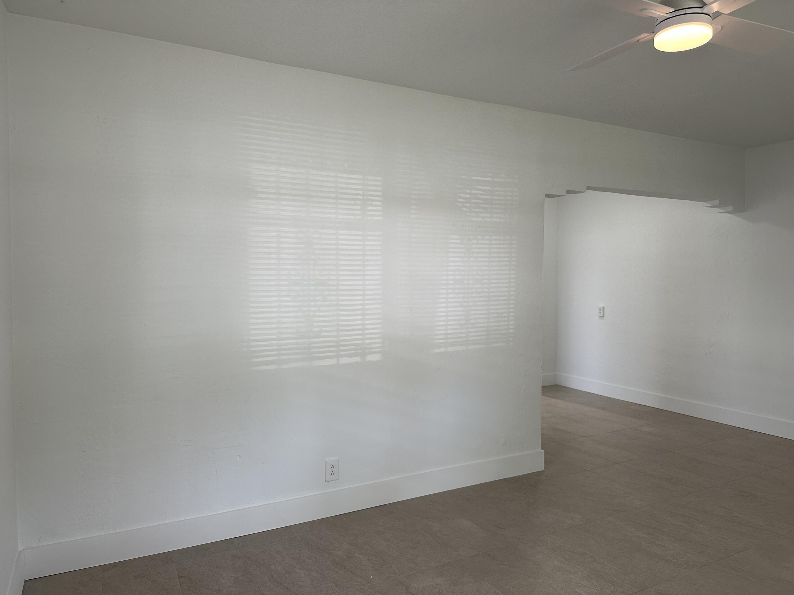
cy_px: 298
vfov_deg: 56.8
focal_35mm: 24
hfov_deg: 71.6
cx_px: 397
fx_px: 550
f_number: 1.78
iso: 125
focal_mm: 6.86
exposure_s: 1/120
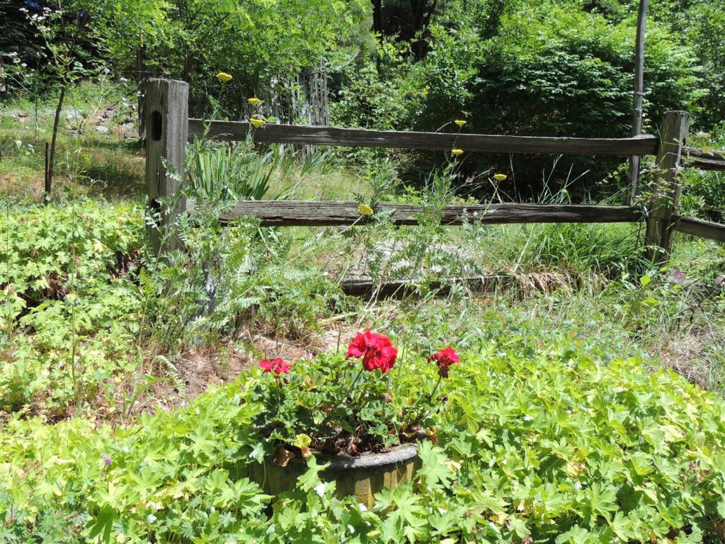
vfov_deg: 40.7
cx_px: 362
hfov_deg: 52.6
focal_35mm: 35
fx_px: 733
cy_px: 272
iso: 100
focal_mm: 6.2
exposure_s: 1/500
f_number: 3.3
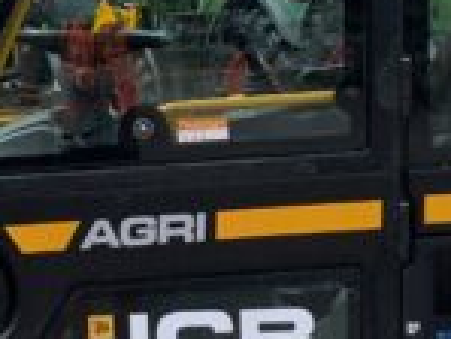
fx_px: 2595
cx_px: 239
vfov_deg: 7.5
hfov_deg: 9.9
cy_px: 148
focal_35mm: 199
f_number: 1.8
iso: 16
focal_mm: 3
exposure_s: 1/1055
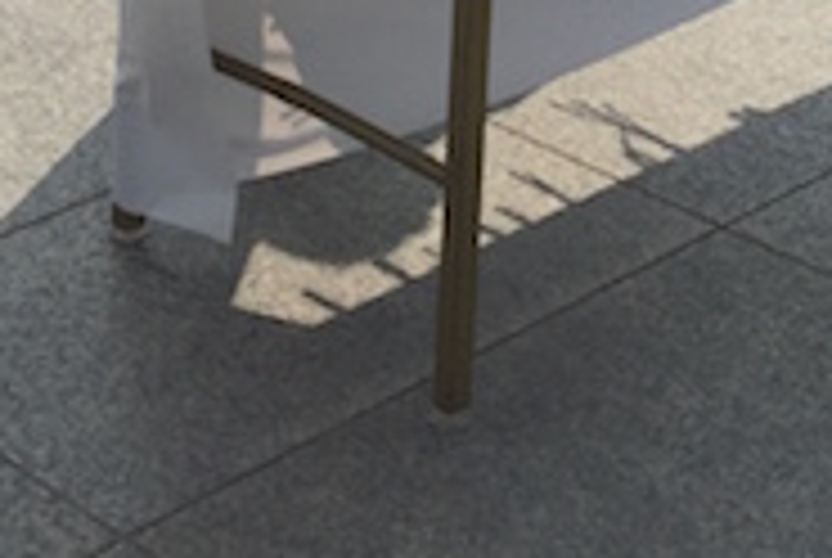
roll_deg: -1.1
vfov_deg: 10.2
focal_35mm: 121
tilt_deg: -9.7
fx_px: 2801
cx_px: 625
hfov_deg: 16.8
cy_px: -666
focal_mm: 4.15
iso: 32
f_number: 2.2
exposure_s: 1/4950
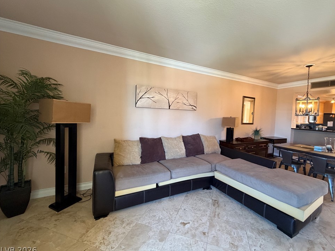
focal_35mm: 15
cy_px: 121
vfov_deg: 81.7
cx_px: 178
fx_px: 145
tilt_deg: -2.2
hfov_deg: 98.0
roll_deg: -0.4
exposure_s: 1/60
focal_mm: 2.22
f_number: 2.2
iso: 500
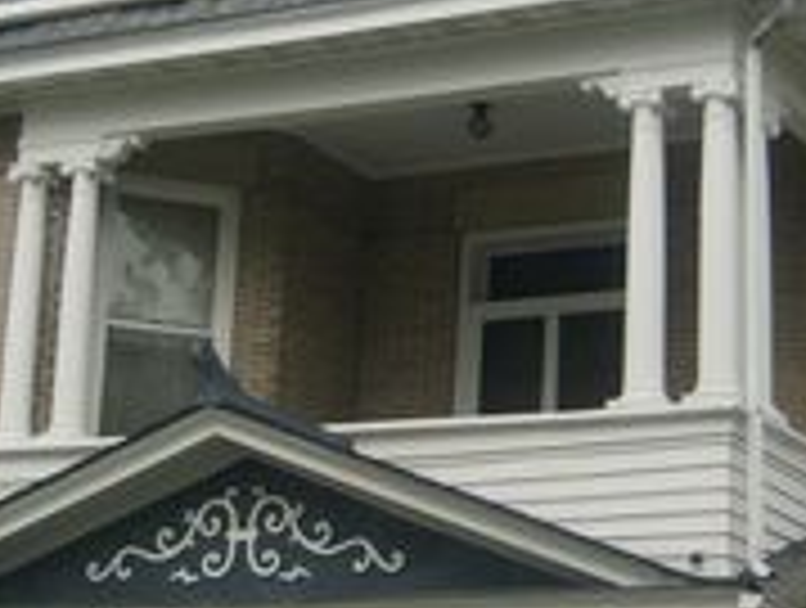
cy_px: 360
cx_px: 462
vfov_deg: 14.3
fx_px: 2426
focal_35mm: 104
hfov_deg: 18.8
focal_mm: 5.8
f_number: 2.8
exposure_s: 1/500
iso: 80
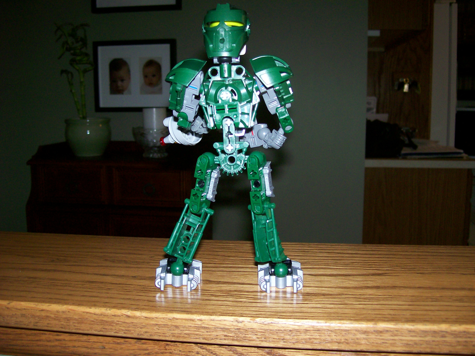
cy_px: 178
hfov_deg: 51.4
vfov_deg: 39.7
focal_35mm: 36
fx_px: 494
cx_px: 238
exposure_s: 1/64
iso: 140
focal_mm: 6
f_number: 2.7
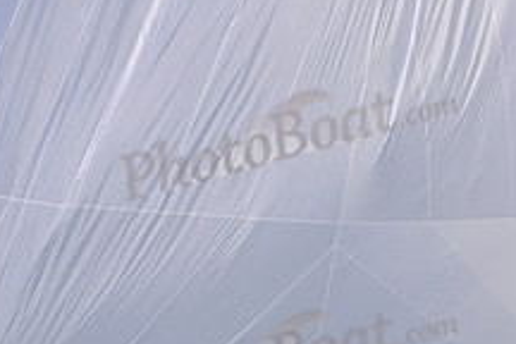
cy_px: 450
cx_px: 583
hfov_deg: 2.6
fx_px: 11150
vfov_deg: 1.8
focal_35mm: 778
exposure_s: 1/1250
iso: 250
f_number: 8
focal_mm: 290
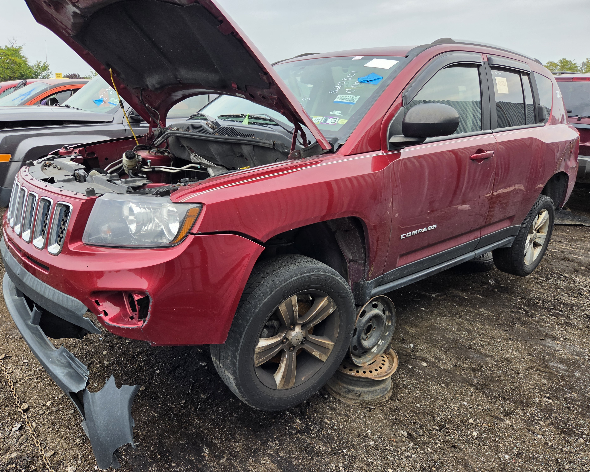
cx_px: 286
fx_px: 419
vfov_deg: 58.8
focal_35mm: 24
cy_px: 236
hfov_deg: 70.3
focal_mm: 5.4
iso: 80
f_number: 1.8
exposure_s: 1/922
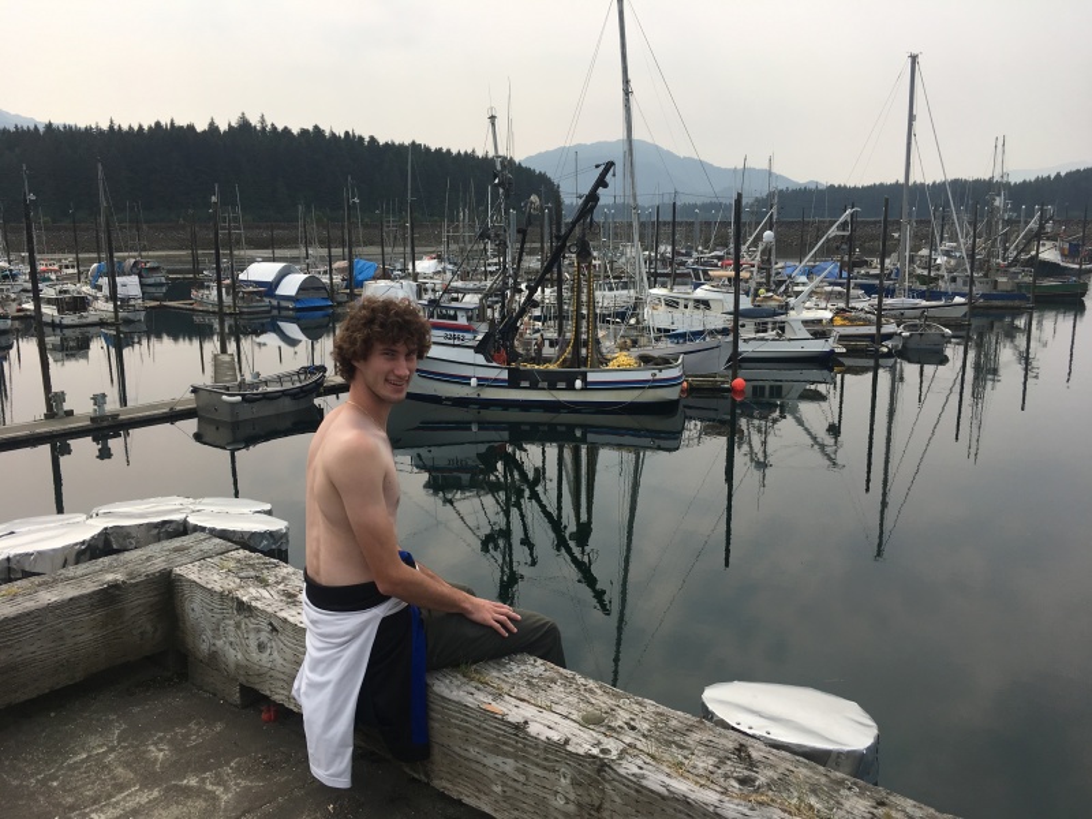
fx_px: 915
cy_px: 410
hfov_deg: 61.7
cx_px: 546
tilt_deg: -12.0
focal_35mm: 29
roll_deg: +1.0
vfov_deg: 48.2
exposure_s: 1/1789
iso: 25
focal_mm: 4.15
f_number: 2.2
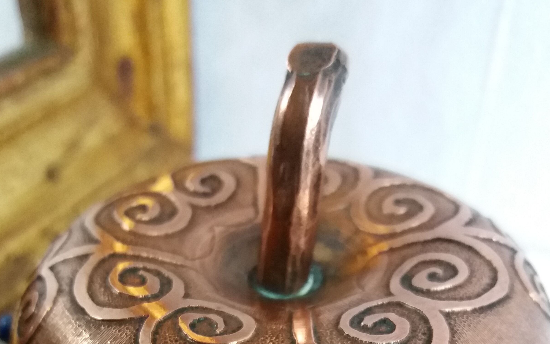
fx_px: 764
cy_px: 402
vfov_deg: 23.4
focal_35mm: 51
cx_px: 265
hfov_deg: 39.6
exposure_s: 1/100
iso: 200
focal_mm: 3.7
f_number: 1.9
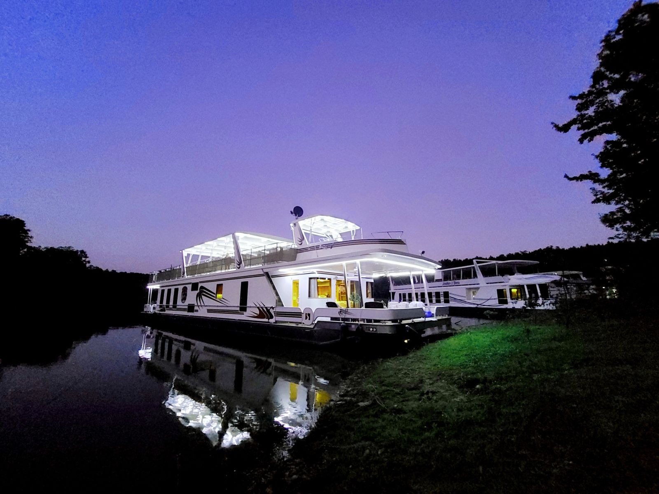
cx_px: 330
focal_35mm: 13
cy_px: 247
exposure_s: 1/24
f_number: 2.2
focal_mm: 2.2
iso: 1600
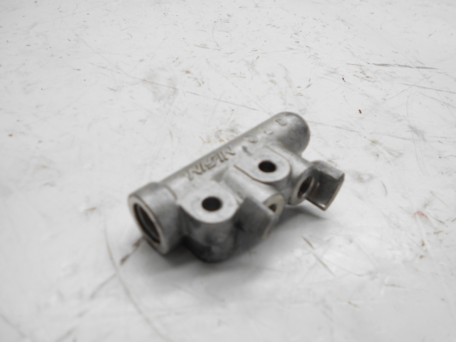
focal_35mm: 26
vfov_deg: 53.1
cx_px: 228
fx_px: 343
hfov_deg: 67.3
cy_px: 171
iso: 80
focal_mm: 4.6
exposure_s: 1/50
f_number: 3.2
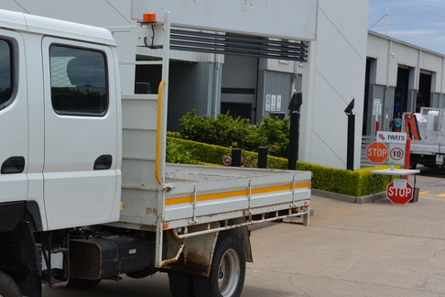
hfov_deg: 26.2
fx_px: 915
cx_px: 20
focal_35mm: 74
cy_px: 160
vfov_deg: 18.4
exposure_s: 1/250
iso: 100
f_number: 8
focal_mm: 35
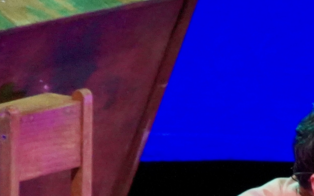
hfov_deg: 1.8
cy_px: 383
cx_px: 693
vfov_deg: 1.1
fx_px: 10121
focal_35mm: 1183
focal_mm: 240
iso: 12800
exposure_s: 1/200
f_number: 6.3
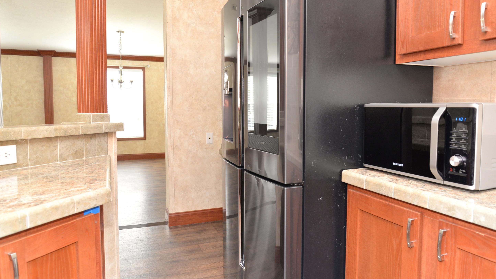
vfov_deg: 44.4
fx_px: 342
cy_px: 130
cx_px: 249
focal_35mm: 26
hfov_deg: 71.9
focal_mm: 24
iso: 800
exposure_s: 1/60
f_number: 7.1
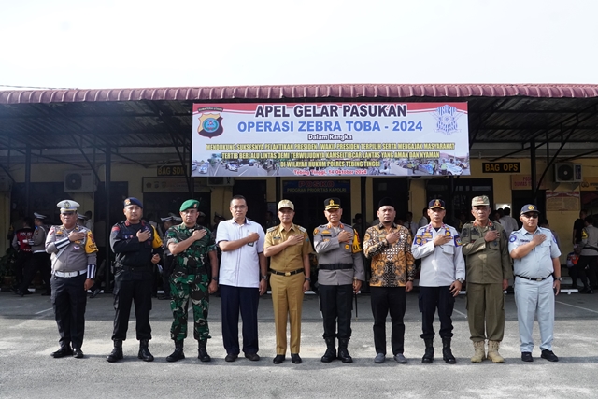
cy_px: 200
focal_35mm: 36
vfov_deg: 36.9
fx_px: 598
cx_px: 299
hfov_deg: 53.1
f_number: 9
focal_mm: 24
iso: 2000
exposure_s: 1/1250
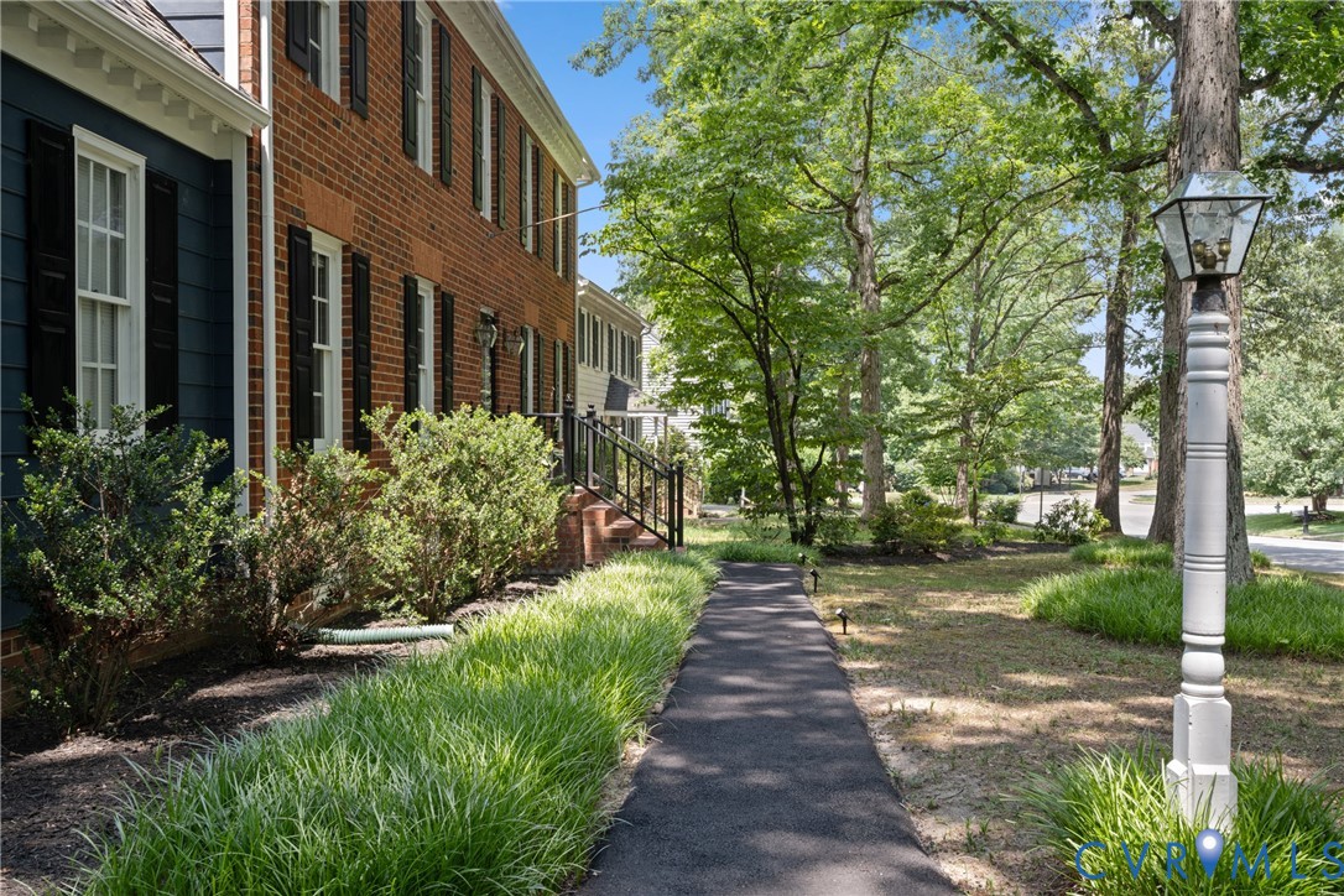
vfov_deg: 43.6
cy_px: 448
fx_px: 1120
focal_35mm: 30
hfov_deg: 61.9
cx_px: 672
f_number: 11
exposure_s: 1/15
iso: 200
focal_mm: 30
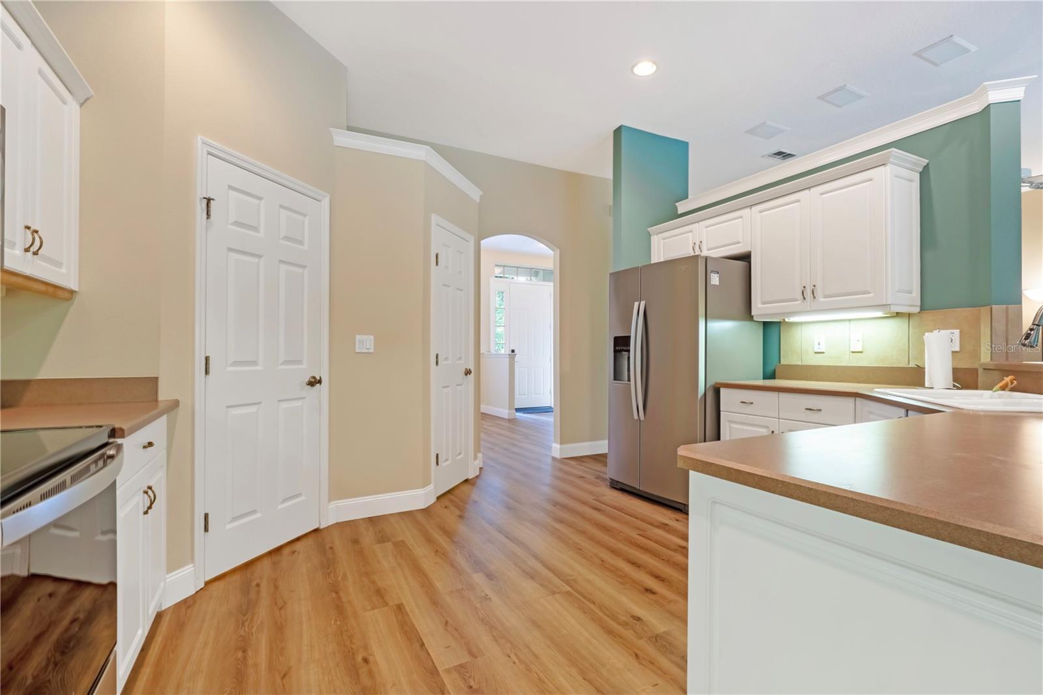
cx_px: 522
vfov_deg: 72.0
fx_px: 478
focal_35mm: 16
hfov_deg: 95.0
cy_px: 348
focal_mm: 11
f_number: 9
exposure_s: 1/60
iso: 250
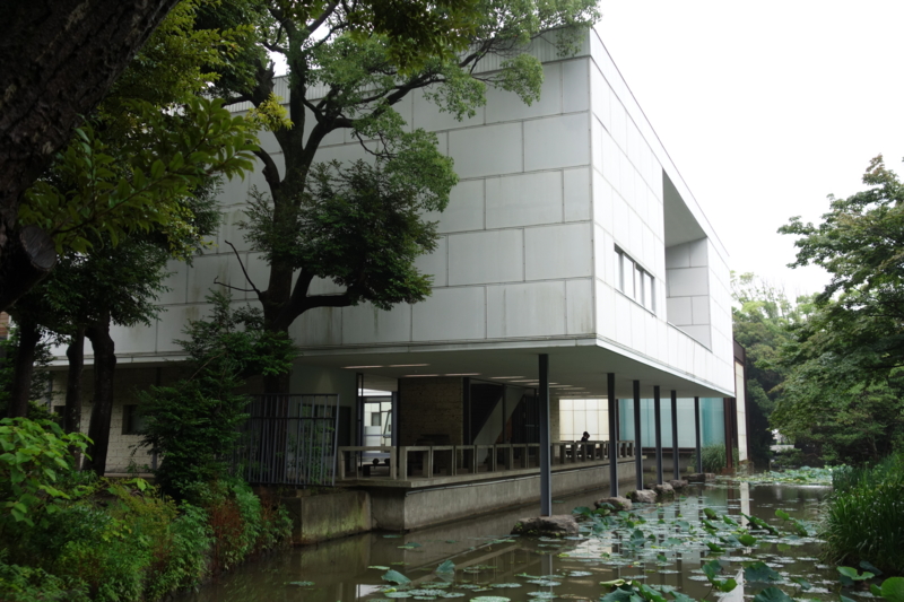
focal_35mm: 36
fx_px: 904
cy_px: 301
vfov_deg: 36.9
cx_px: 452
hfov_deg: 53.1
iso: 125
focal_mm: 13.42
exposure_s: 1/80
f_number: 2.8
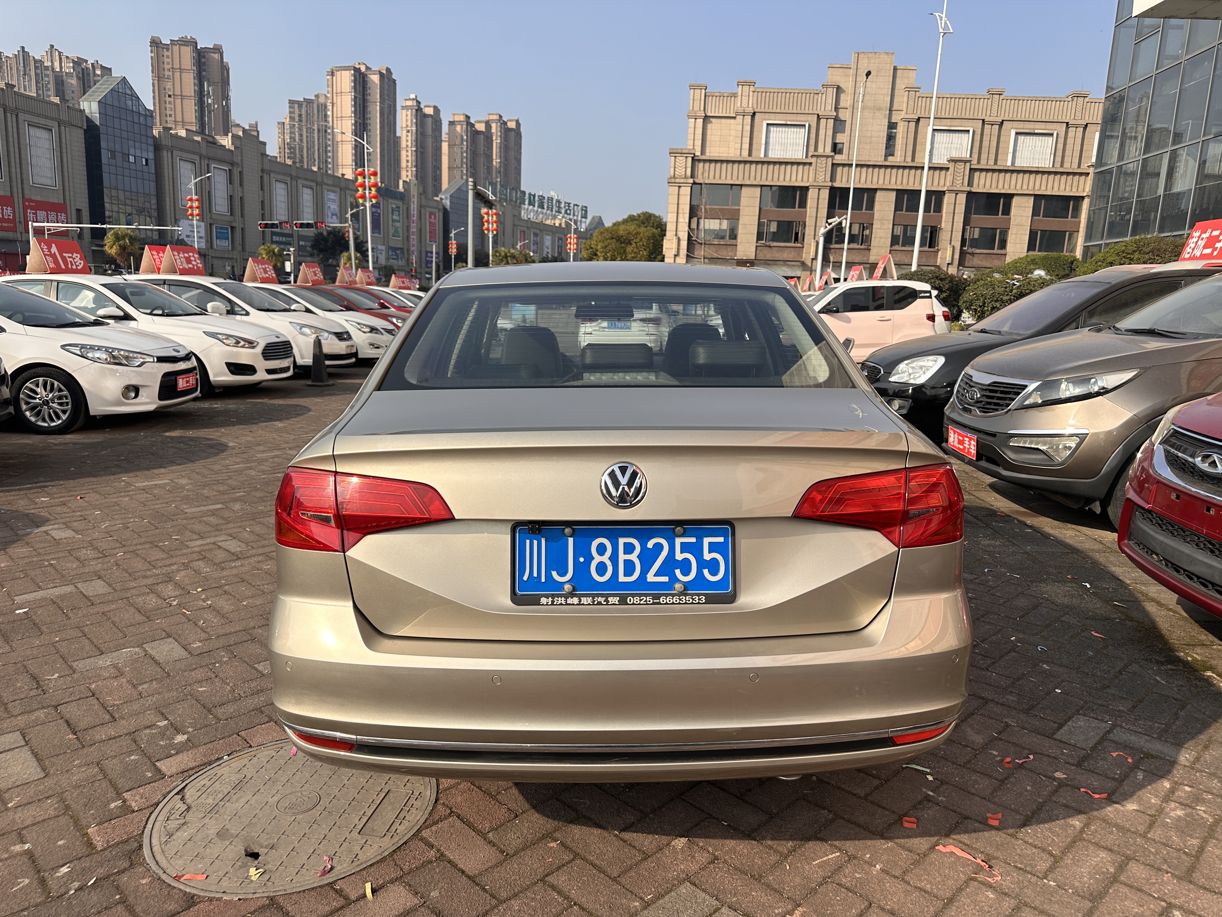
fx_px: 847
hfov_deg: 71.6
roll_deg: -2.6
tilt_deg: -10.8
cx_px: 611
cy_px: 458
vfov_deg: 56.8
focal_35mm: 24
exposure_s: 1/3155
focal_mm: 6.86
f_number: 1.78
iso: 80
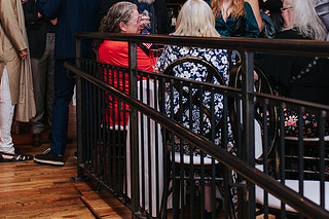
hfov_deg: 30.9
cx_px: 144
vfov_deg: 20.5
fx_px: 594
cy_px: 25
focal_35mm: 65
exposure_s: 1/200
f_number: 3.2
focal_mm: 35
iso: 800
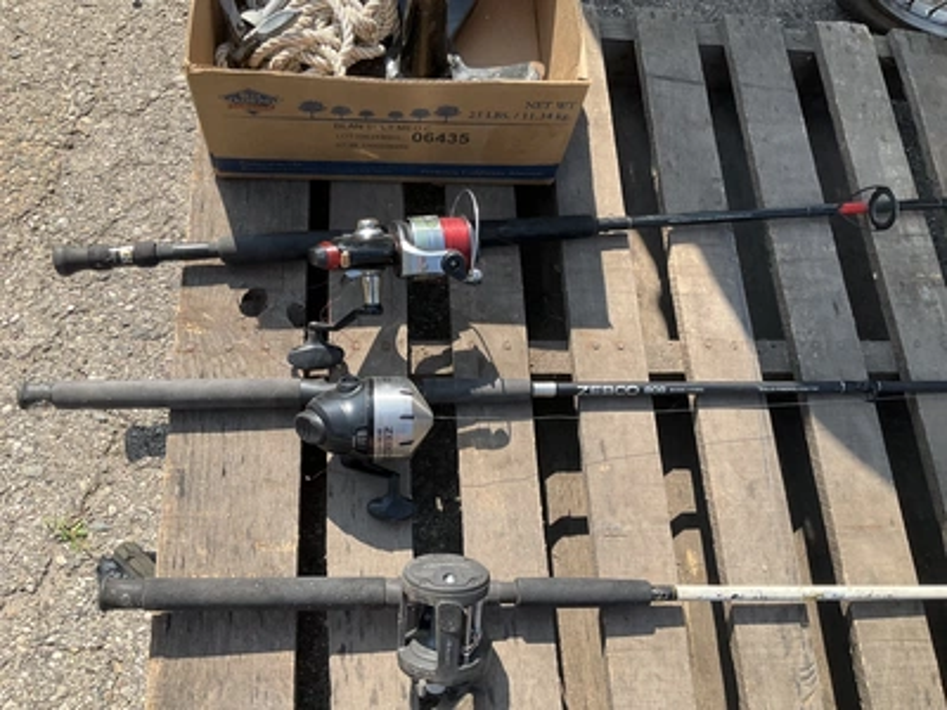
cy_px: 355
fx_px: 793
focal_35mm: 29
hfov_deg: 61.7
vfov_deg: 48.2
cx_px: 474
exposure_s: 1/829
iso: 25
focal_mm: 3
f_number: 1.8
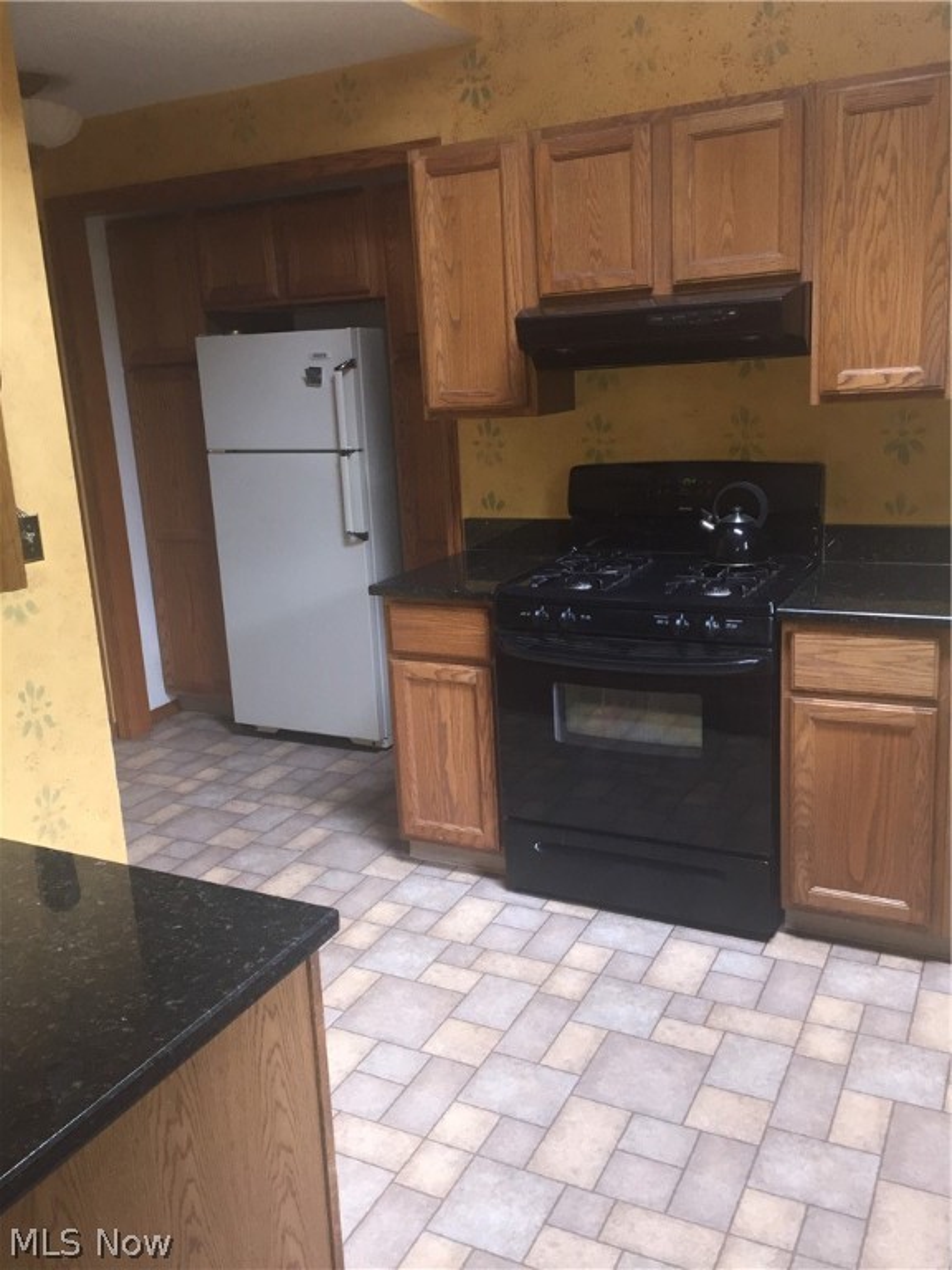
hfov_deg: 48.2
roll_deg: +3.2
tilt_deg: -13.3
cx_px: 476
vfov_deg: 61.7
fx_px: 1063
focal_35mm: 29
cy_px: 635
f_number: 2.2
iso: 100
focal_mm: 4.15
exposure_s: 1/30
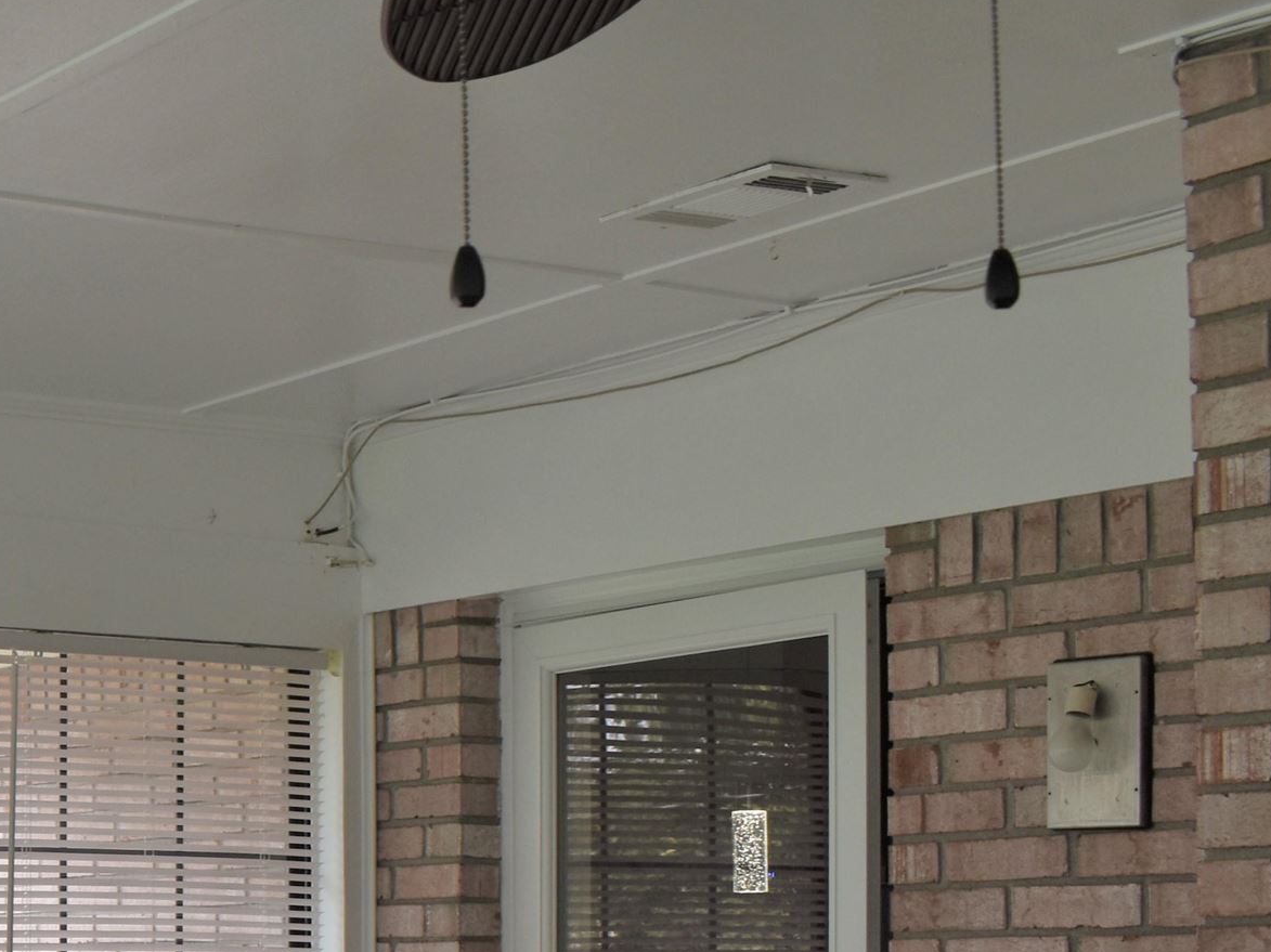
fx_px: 2496
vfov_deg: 20.9
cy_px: 957
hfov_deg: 25.0
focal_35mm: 68
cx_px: -360
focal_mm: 18
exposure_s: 1/250
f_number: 6.3
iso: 200
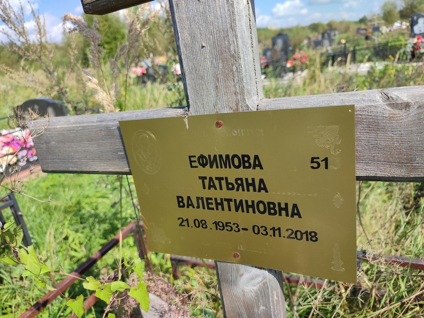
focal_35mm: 25
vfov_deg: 54.9
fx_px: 306
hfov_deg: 69.4
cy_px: 159
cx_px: 212
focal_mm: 6.04
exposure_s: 1/430
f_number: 1.9
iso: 50
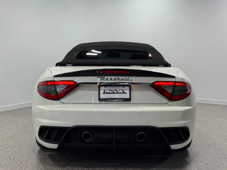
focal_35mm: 48
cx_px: 114
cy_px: 85
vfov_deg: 30.3
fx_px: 315
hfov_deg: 39.7
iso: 64
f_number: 1.78
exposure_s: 1/400
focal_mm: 6.76
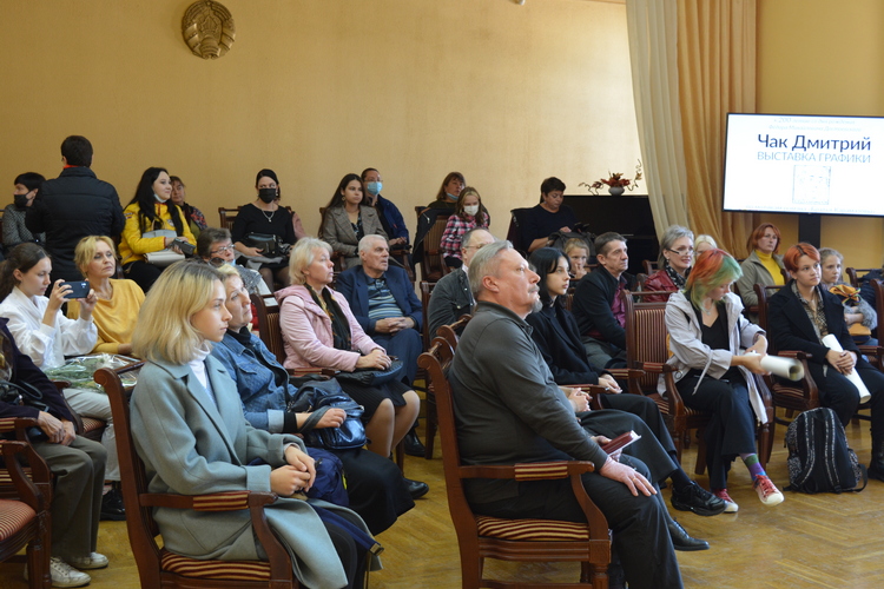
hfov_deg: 42.3
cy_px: 294
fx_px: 1142
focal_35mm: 46
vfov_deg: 28.9
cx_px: 442
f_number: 7.1
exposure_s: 1/15
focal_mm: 31
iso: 800
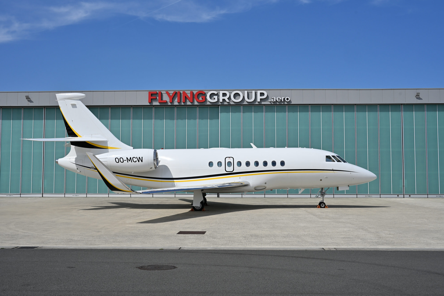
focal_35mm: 40
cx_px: 222
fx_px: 493
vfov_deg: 33.4
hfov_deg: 48.5
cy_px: 148
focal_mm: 40
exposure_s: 1/800
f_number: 11
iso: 200
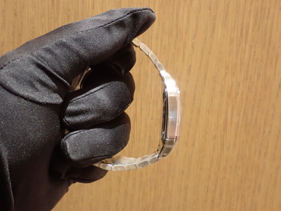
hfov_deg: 27.4
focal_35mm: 71
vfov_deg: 20.7
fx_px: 576
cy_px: 106
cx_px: 140
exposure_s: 1/50
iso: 800
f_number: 3.9
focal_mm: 12.73
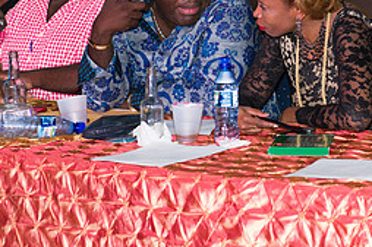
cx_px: 231
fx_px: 1652
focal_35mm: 160
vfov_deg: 8.5
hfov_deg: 12.8
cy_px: 30
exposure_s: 1/160
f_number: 5
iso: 4000
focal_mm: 70
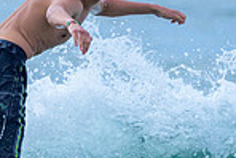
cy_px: 237
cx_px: -82
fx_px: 25362
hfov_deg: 0.5
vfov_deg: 0.4
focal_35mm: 3865
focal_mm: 800
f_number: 6.3
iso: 560
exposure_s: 1/3200
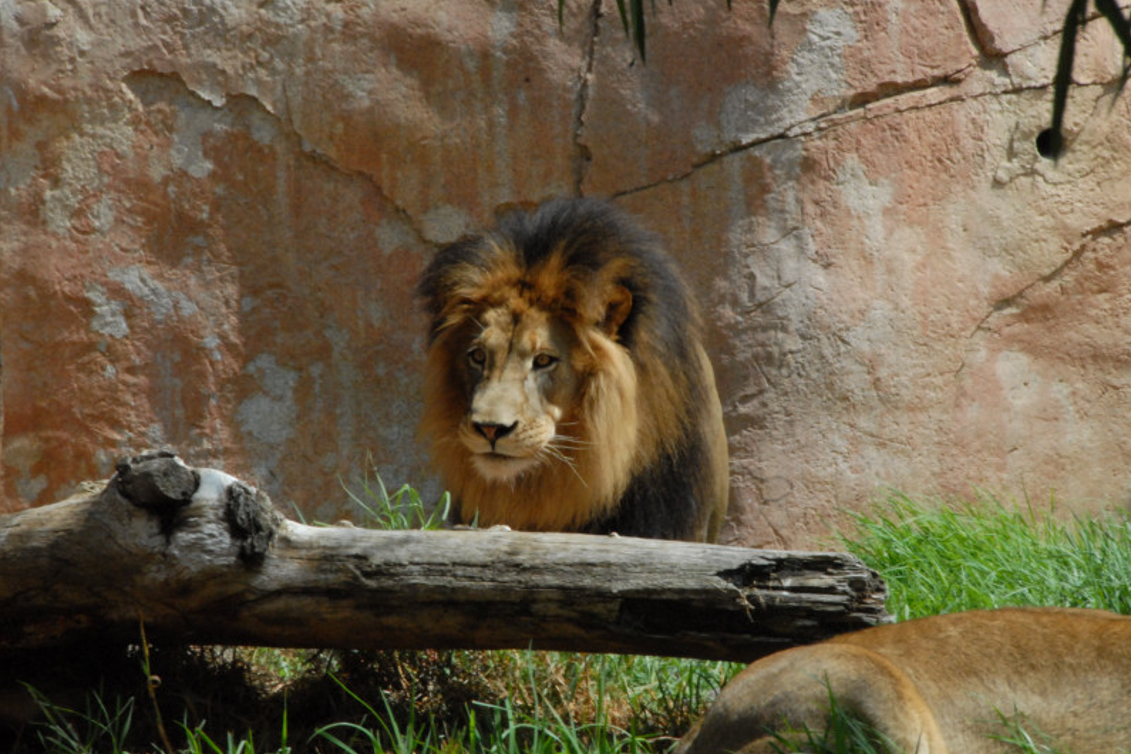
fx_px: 9487
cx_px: 568
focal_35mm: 302
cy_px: 379
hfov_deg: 6.8
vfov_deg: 4.6
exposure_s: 1/125
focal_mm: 200
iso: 1100
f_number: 32
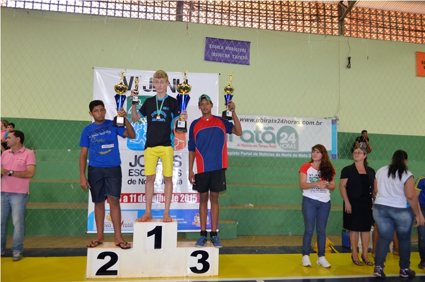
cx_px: 212
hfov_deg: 67.5
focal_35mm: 27
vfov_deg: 47.7
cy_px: 141
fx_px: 318
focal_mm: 18
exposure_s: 1/60
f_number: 3.5
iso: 800
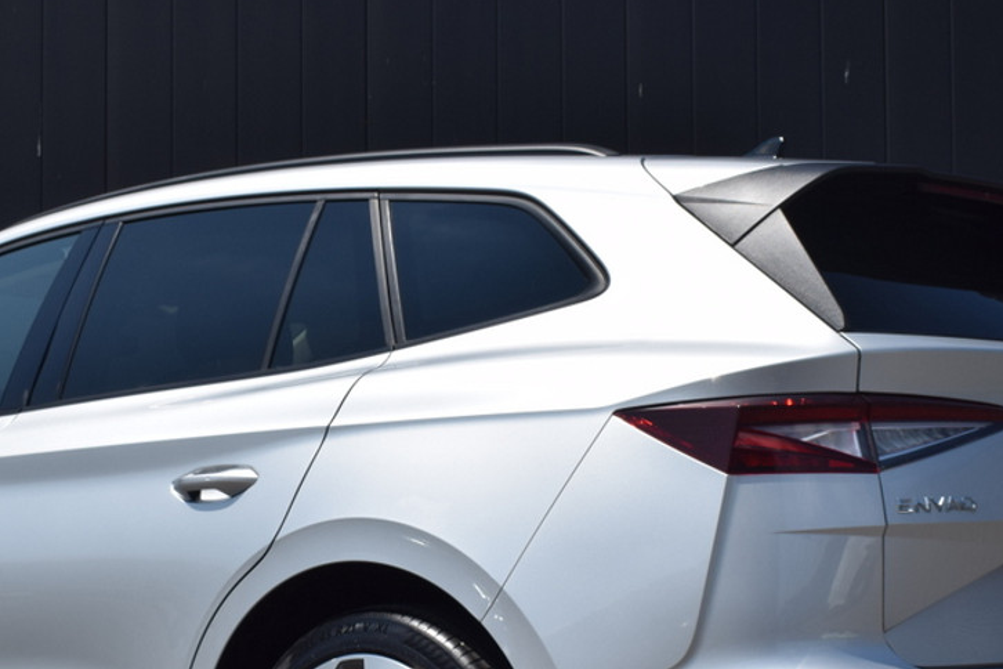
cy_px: 484
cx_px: 403
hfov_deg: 25.0
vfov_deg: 16.8
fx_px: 2257
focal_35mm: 81
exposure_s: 1/500
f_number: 11
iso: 200
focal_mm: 28
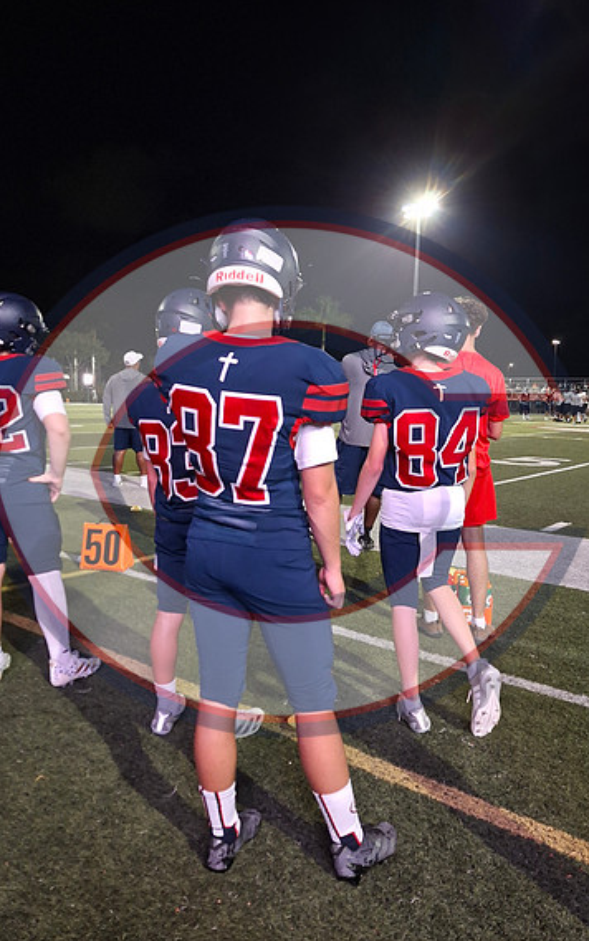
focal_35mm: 27
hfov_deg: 46.0
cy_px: 471
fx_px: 693
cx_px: 280
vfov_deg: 68.4
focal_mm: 4.69
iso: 320
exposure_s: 1/60
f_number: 1.8
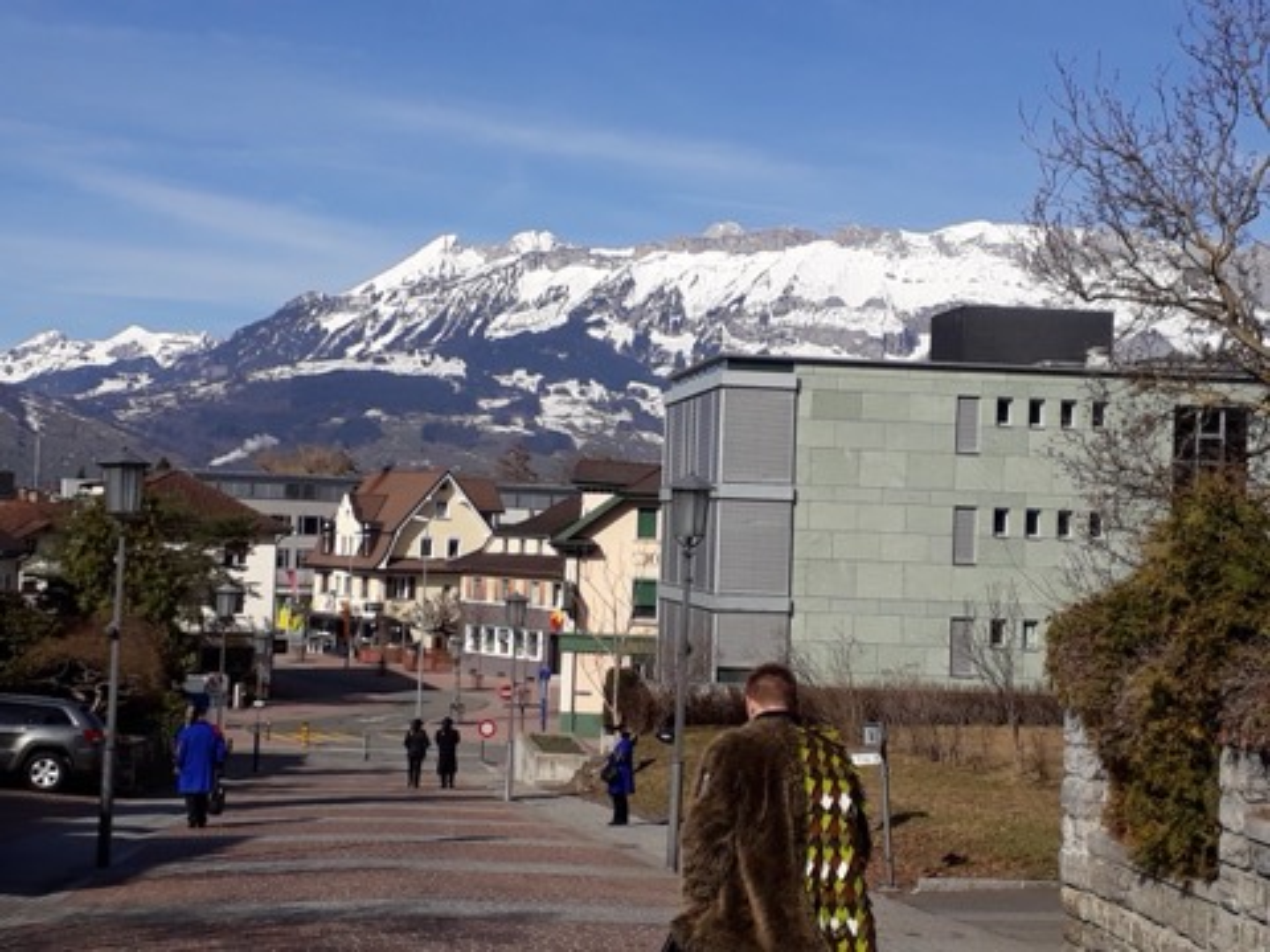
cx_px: 635
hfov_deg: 65.3
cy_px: 476
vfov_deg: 51.4
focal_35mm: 27
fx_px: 991
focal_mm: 3.6
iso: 40
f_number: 1.9
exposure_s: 1/3247
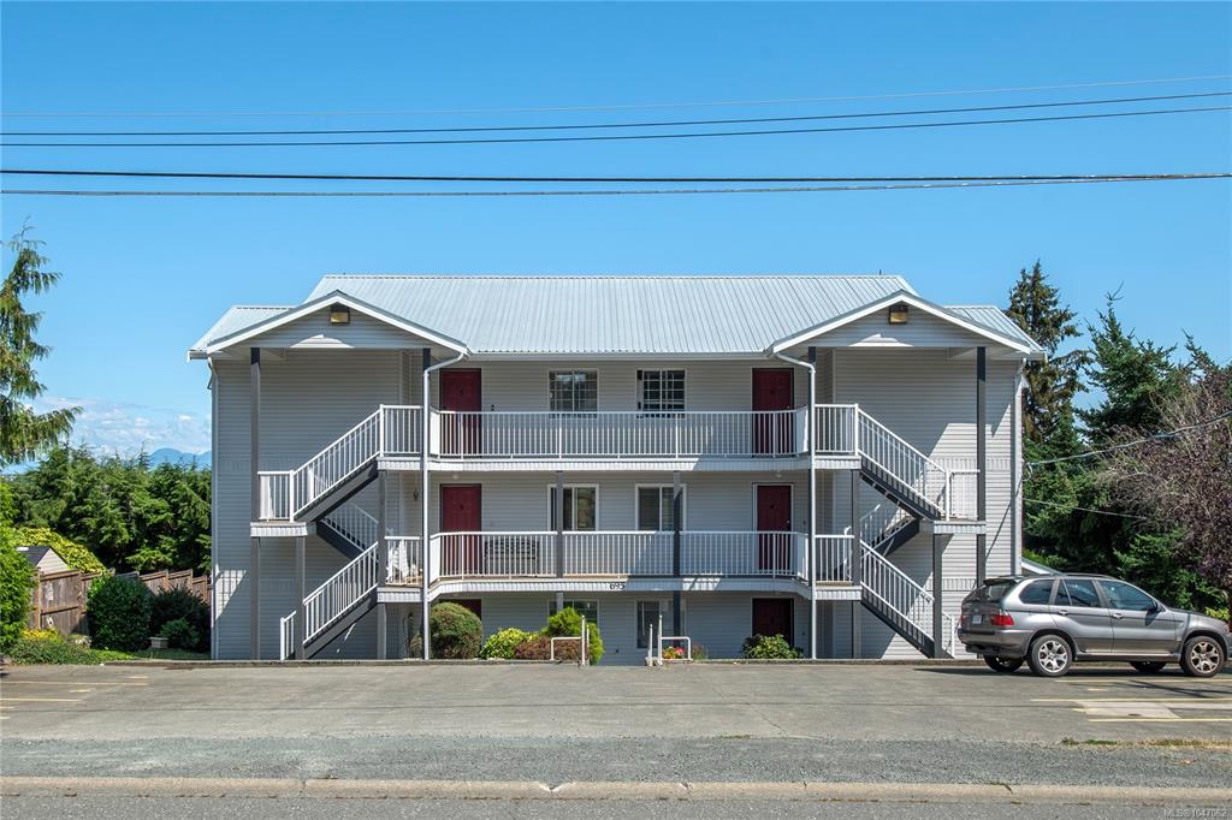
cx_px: 616
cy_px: 410
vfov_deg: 36.8
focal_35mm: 36
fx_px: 1232
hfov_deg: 53.1
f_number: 10
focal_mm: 24
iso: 320
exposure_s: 1/640
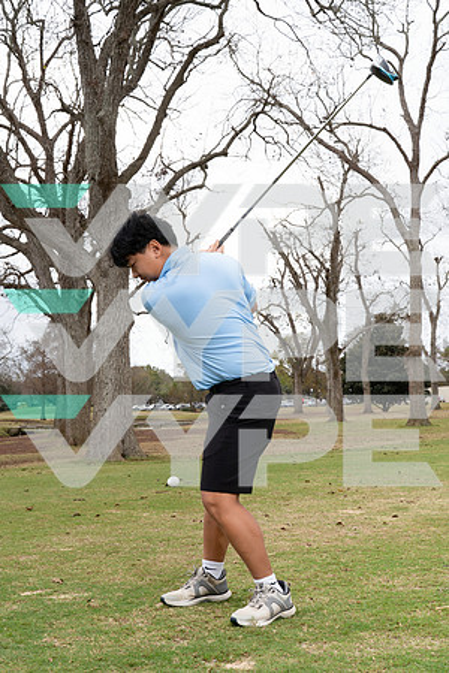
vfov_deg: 41.1
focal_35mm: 48
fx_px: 898
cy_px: 336
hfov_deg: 28.1
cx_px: 224
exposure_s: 1/250
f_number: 10
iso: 400
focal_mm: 48
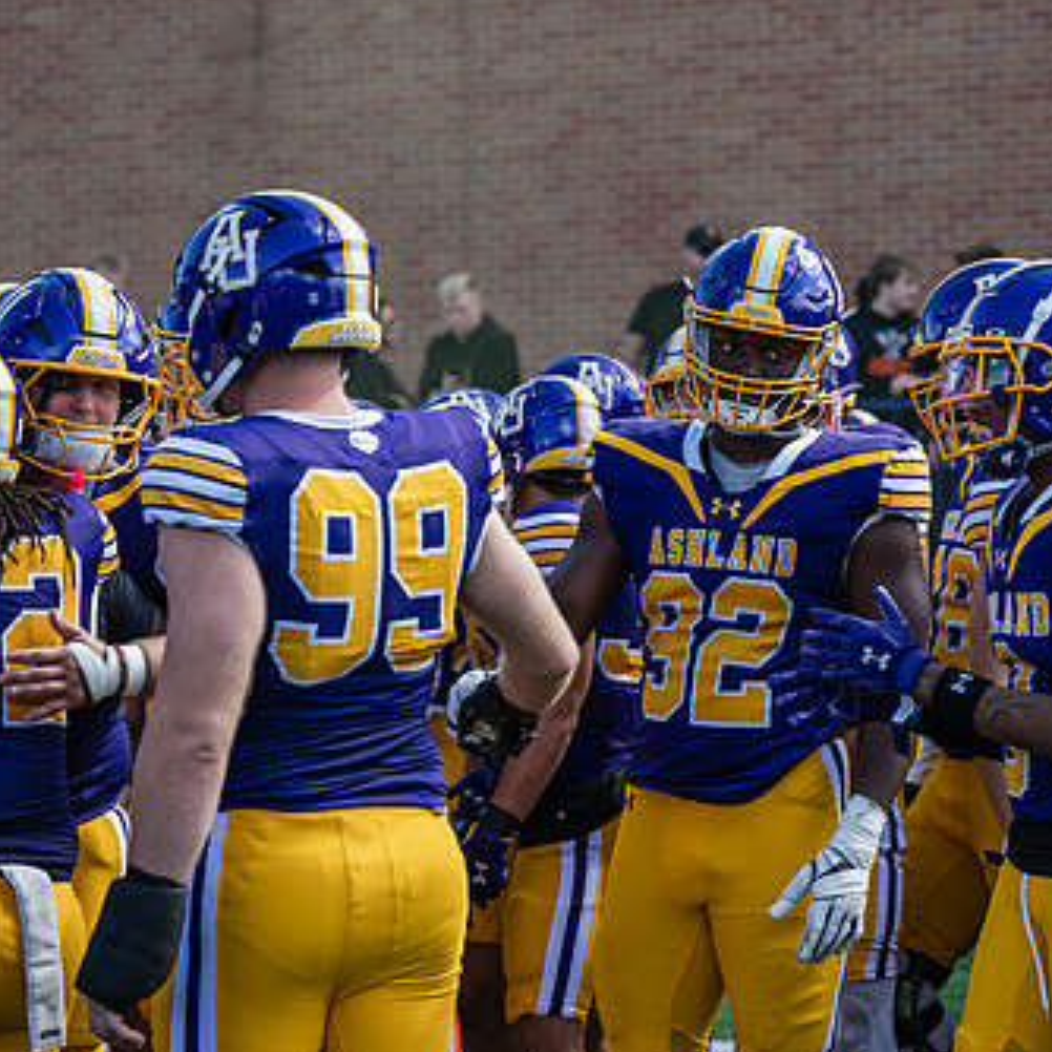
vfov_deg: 14.8
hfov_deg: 14.8
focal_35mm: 118
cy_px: 575
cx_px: 627
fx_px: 4057
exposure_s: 1/320
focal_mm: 80
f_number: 3.5
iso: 100
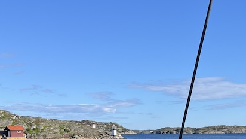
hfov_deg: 27.4
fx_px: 502
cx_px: 153
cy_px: 208
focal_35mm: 77
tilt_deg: -8.3
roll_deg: +0.3
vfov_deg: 14.6
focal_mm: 5.7
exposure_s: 1/3257
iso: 50
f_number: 1.5
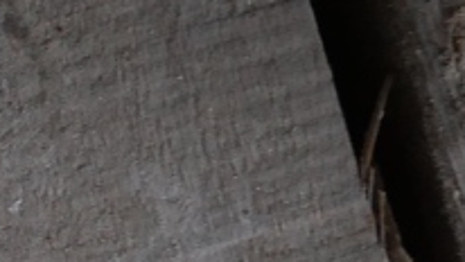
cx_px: -576
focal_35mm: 152
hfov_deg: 12.0
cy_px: 544
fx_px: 1875
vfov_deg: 7.6
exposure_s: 1/125
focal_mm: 9
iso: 320
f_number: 1.7
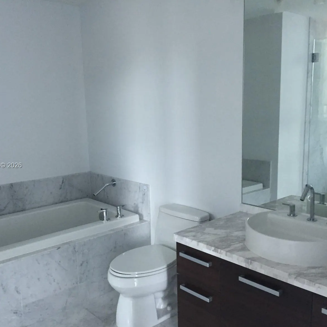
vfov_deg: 47.2
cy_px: 166
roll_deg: +1.0
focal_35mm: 35
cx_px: 158
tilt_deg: -8.2
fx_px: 374
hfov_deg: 47.2
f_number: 2.2
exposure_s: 1/30
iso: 125
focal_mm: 4.15
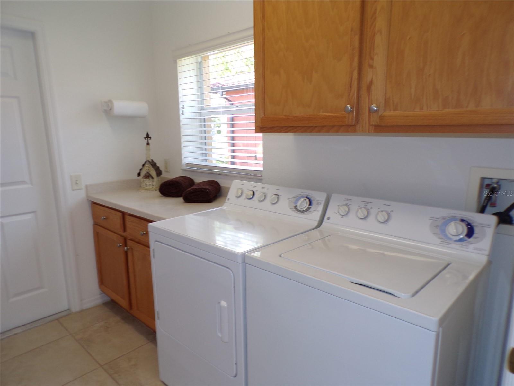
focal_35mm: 24
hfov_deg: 71.6
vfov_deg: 56.8
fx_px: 356
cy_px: 193
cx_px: 257
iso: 100
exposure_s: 1/38
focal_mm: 4.3
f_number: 3
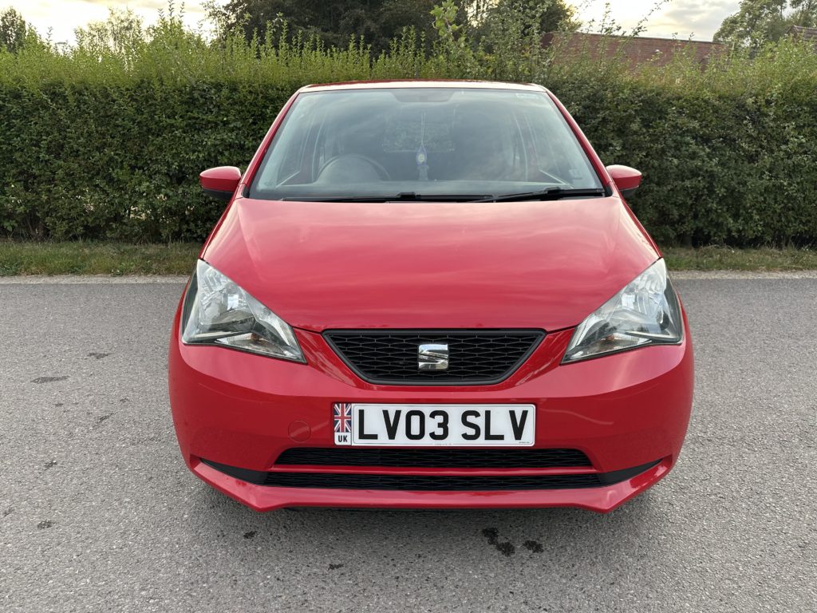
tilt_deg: -18.3
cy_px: 306
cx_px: 408
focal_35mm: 24
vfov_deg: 56.8
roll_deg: -1.9
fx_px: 566
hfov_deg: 71.6
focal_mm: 6.86
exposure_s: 1/228
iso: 64
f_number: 1.78
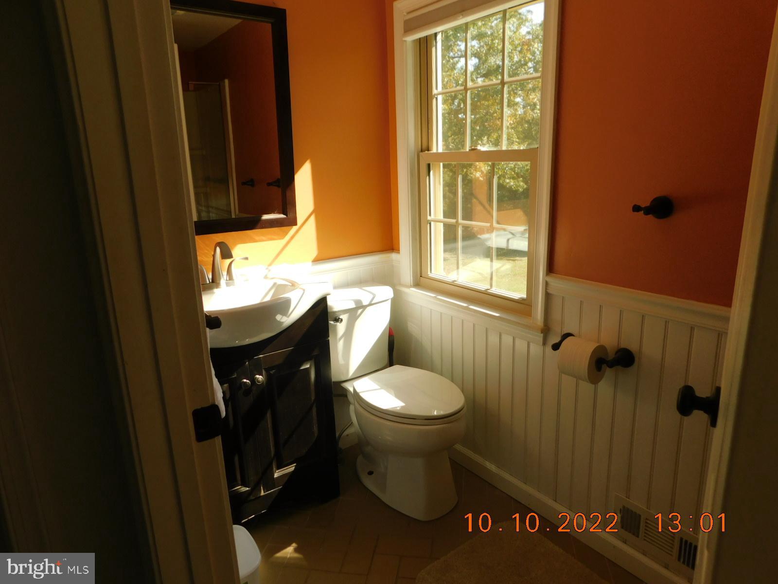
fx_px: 517
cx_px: 389
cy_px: 292
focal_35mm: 23
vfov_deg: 58.9
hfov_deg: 73.9
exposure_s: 1/200
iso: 125
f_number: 3
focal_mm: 4
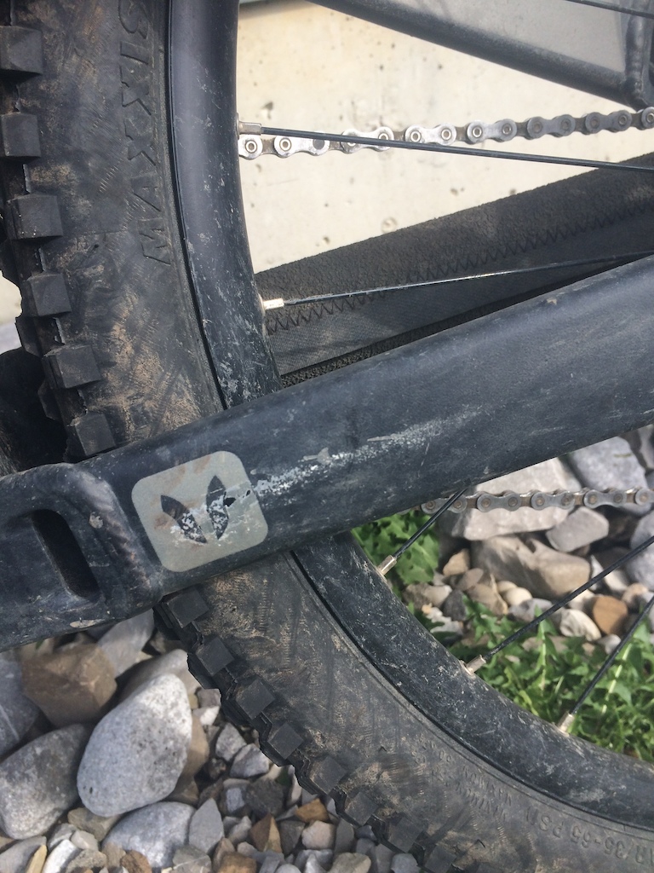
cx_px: 327
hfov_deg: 48.2
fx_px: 731
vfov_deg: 61.7
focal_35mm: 29
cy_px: 436
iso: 32
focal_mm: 4.15
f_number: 2.2
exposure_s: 1/526
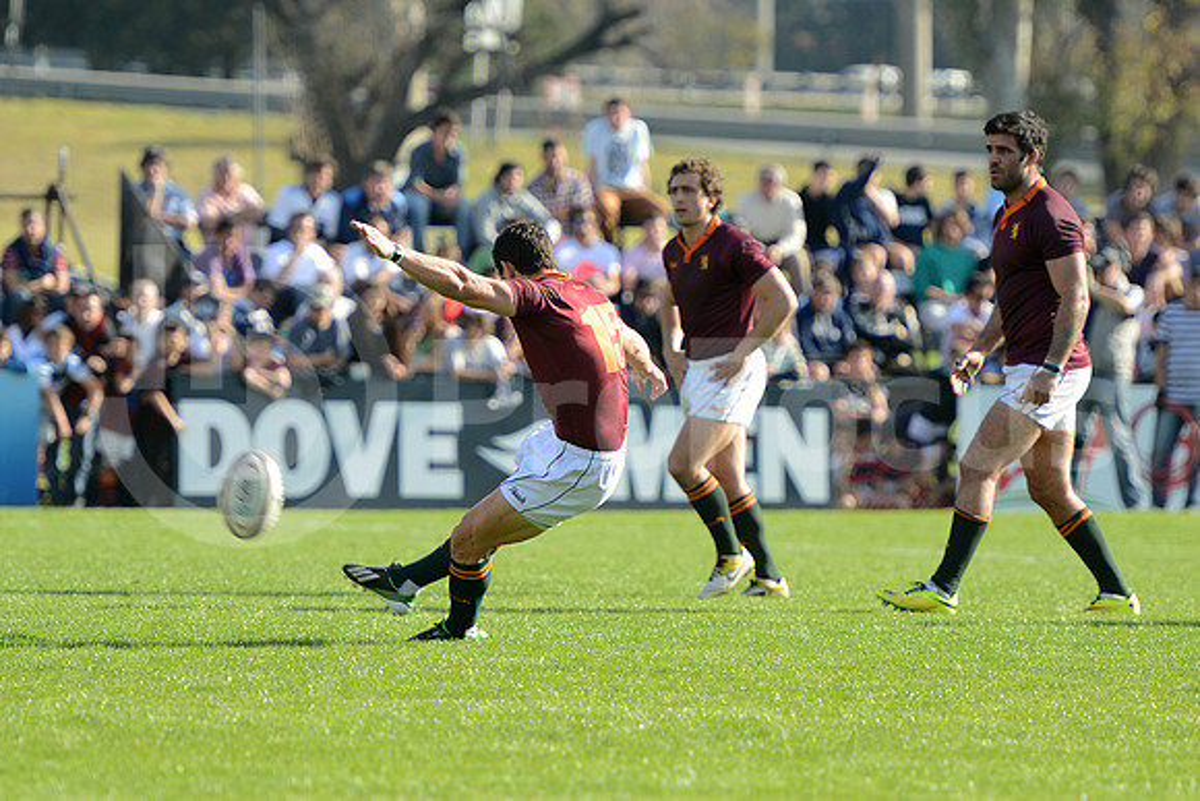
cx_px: 600
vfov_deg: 5.7
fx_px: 8001
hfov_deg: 8.6
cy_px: 400
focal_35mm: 240
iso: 500
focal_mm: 240
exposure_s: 1/800
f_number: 4
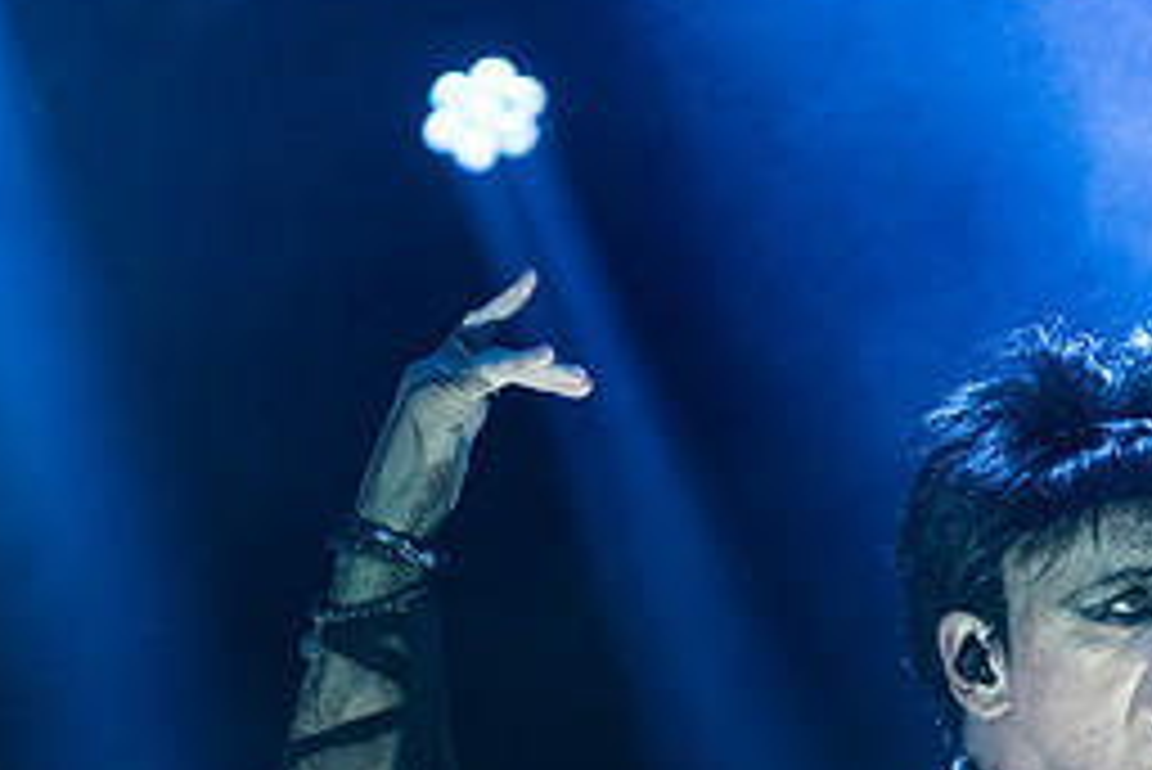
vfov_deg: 8.8
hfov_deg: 13.2
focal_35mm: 155
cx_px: 840
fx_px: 4963
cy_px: 875
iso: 2500
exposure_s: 1/500
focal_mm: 62
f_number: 3.5
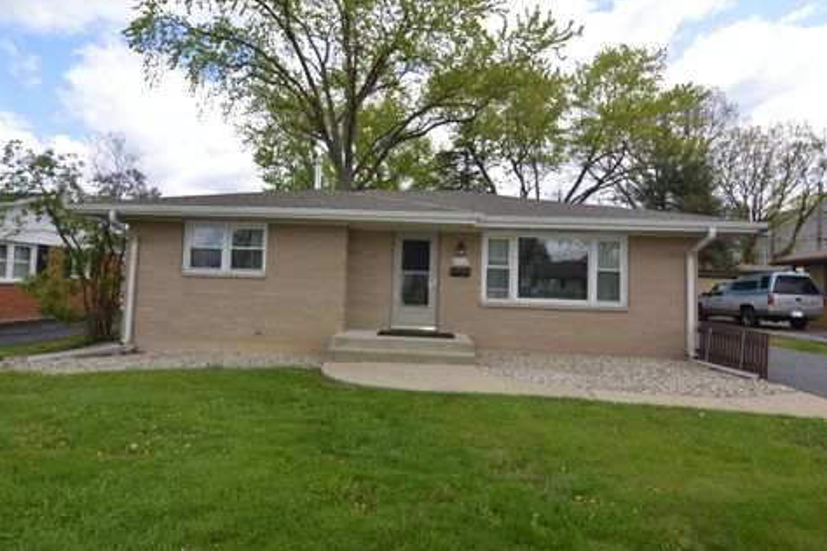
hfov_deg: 86.8
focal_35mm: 19
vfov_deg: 64.5
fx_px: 436
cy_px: 262
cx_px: 394
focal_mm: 12
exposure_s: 1/200
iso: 100
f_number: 8
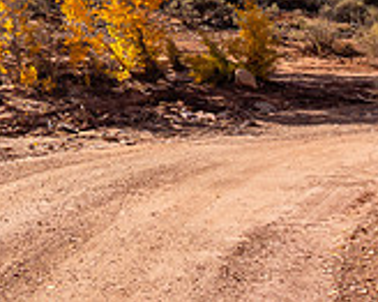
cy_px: -142
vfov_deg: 16.9
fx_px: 928
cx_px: -226
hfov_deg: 19.4
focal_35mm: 83
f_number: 5
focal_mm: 9.33
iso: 250
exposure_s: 1/250
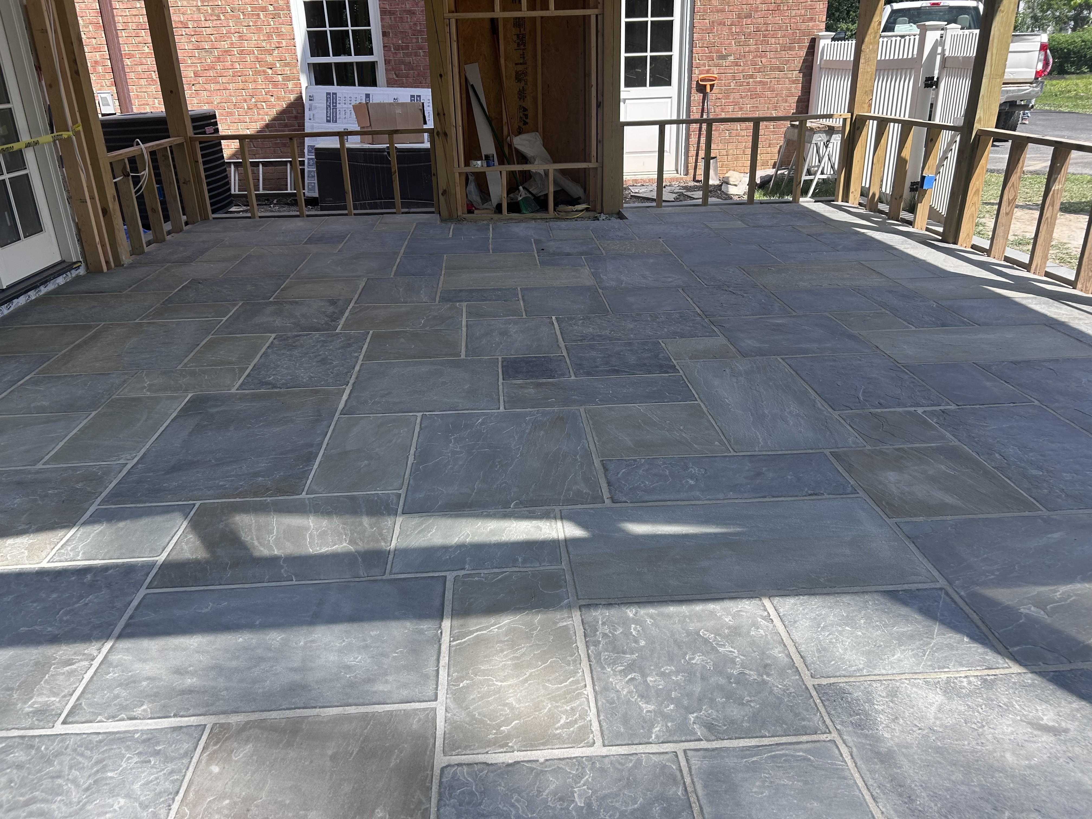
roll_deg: +0.5
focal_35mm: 26
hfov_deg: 67.3
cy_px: 410
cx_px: 546
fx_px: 820
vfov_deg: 53.1
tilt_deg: -23.4
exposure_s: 1/1280
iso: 50
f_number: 1.5
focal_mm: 5.7
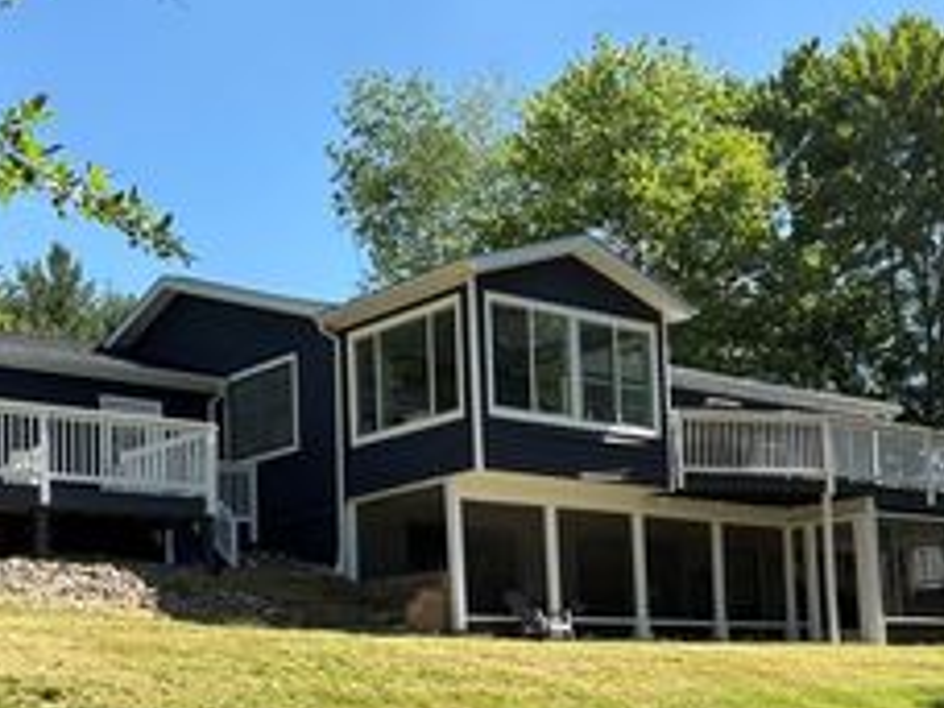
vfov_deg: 25.3
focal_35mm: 57
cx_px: 497
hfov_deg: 33.8
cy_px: 544
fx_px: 1554
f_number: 1.6
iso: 50
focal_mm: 5.96
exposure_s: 1/1626
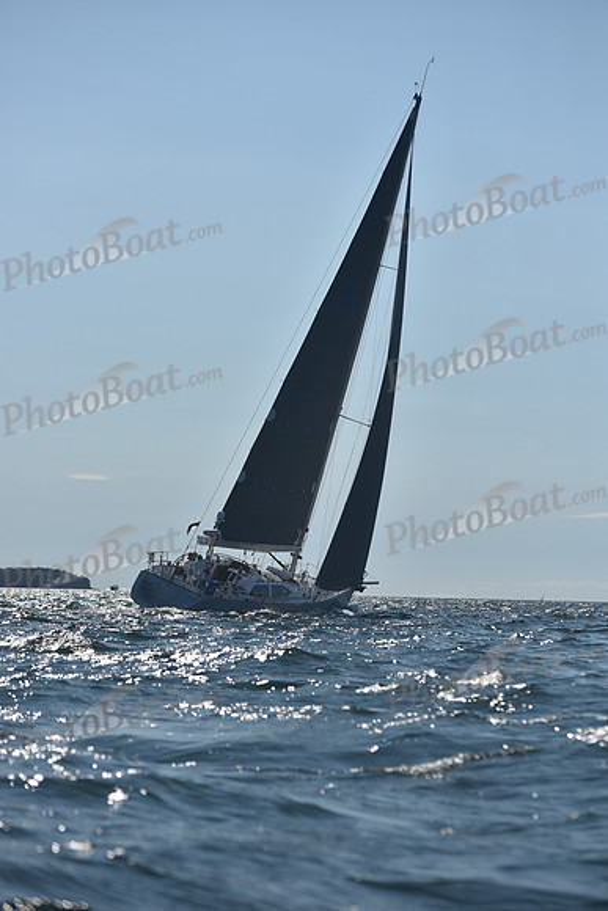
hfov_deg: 14.9
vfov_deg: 22.1
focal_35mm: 92
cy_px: 456
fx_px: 2329
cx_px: 304
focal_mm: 92
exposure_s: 1/4000
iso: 250
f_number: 4
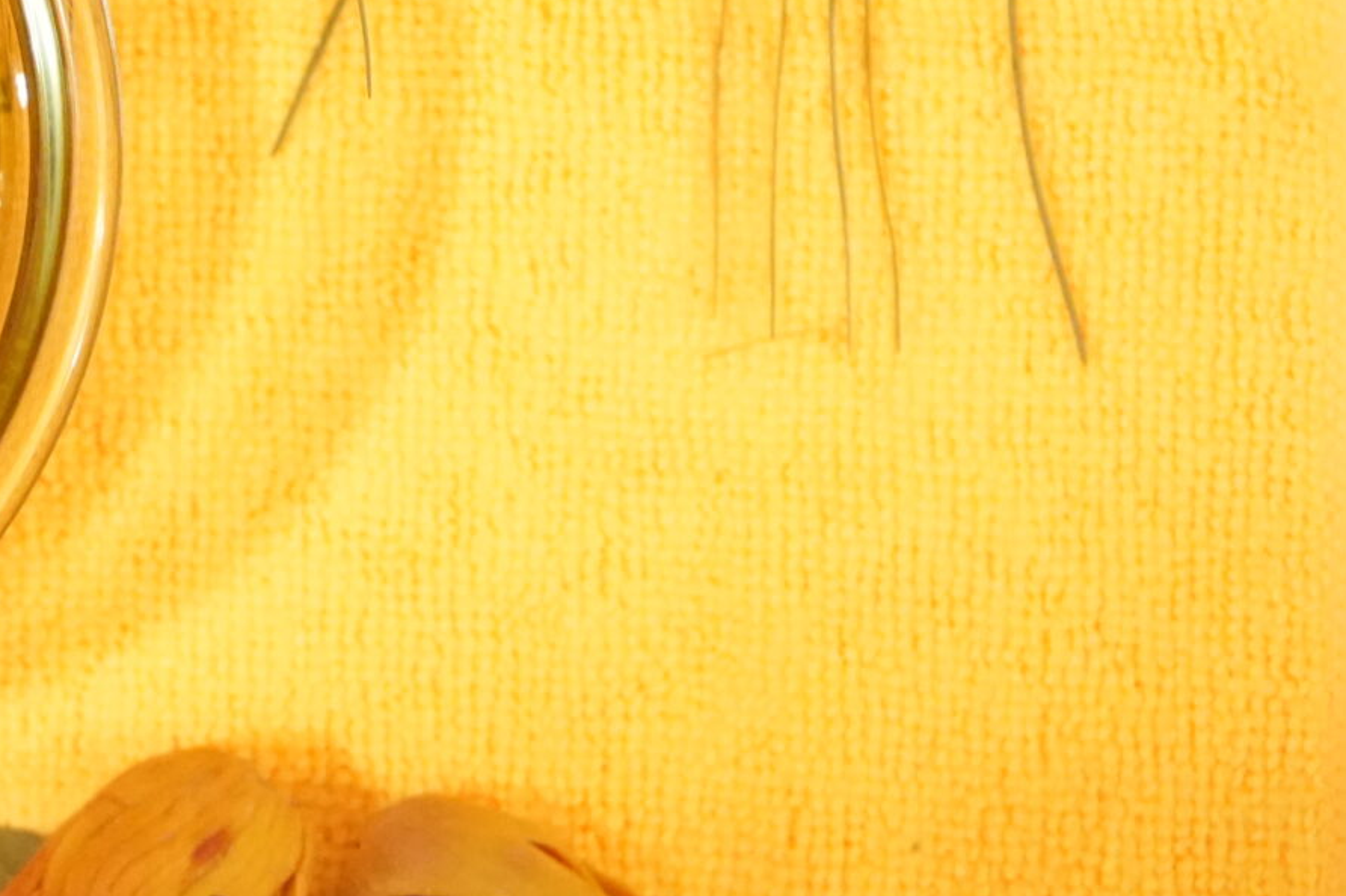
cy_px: 133
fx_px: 7512
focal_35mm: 201
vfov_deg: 6.8
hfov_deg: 10.0
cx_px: -543
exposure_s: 1/30
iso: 12800
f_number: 5.6
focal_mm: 70
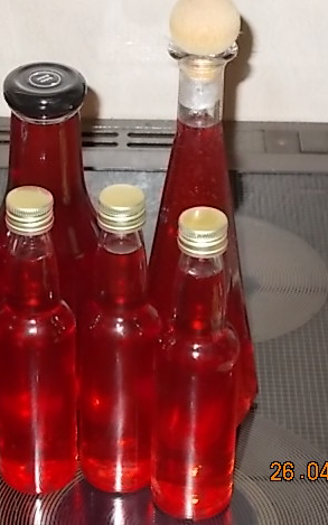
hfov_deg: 11.9
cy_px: 266
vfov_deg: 18.9
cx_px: 71
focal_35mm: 110
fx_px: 1574
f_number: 5.8
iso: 320
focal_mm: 13.5
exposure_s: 1/60
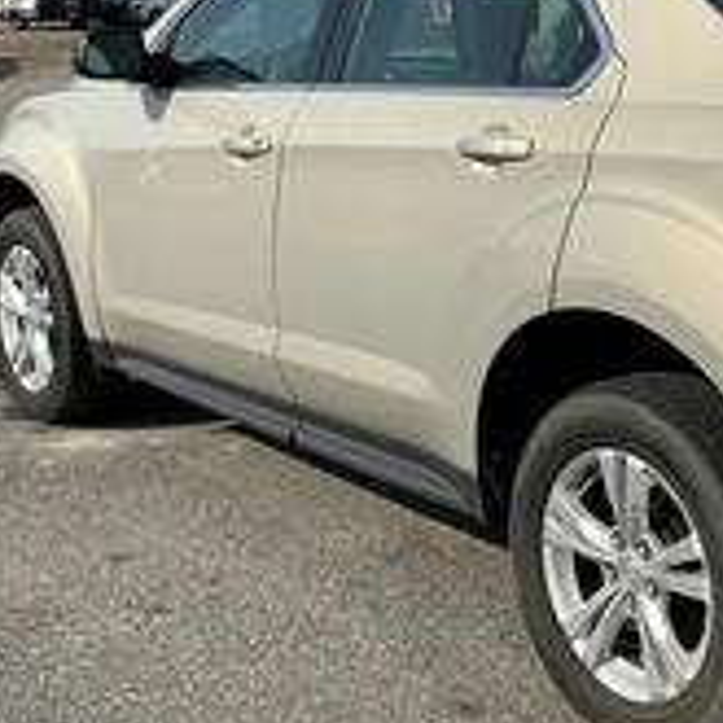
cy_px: 245
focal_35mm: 60
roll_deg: -1.1
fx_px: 1418
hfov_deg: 27.2
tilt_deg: -6.5
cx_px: 701
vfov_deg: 28.4
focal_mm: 3
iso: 25
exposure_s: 1/2538
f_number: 1.8
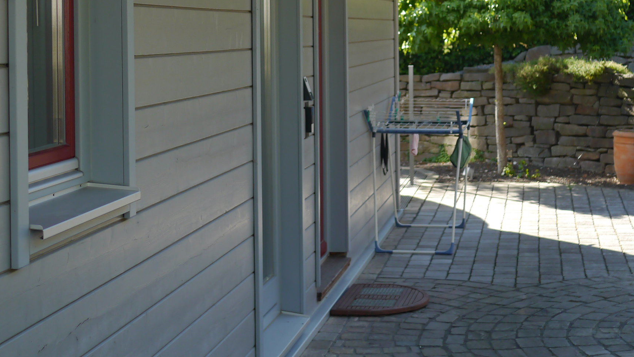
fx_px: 1378
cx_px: 346
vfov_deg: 14.6
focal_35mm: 82
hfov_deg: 25.9
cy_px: 44
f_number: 2
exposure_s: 1/1000
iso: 160
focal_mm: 20
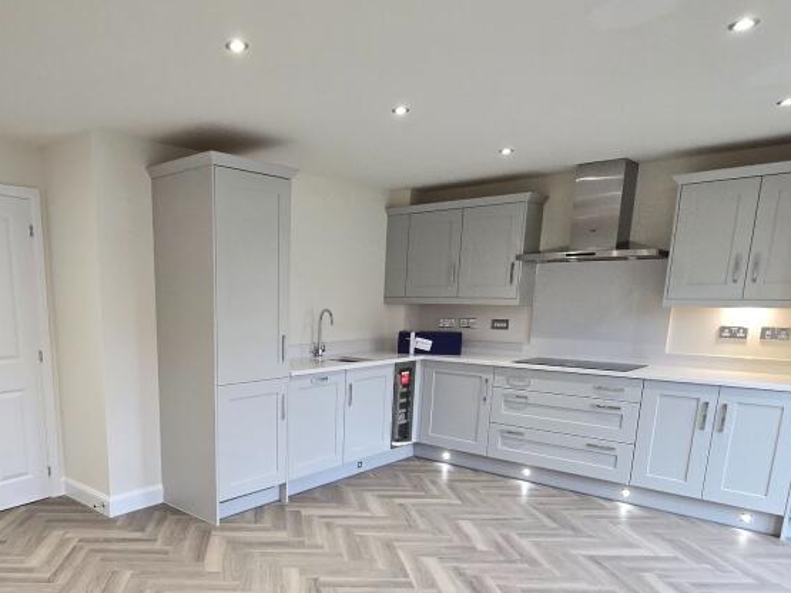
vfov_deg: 55.2
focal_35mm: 24
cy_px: 411
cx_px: 265
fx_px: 548
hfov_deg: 69.6
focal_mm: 2.2
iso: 200
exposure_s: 1/50
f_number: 2.2
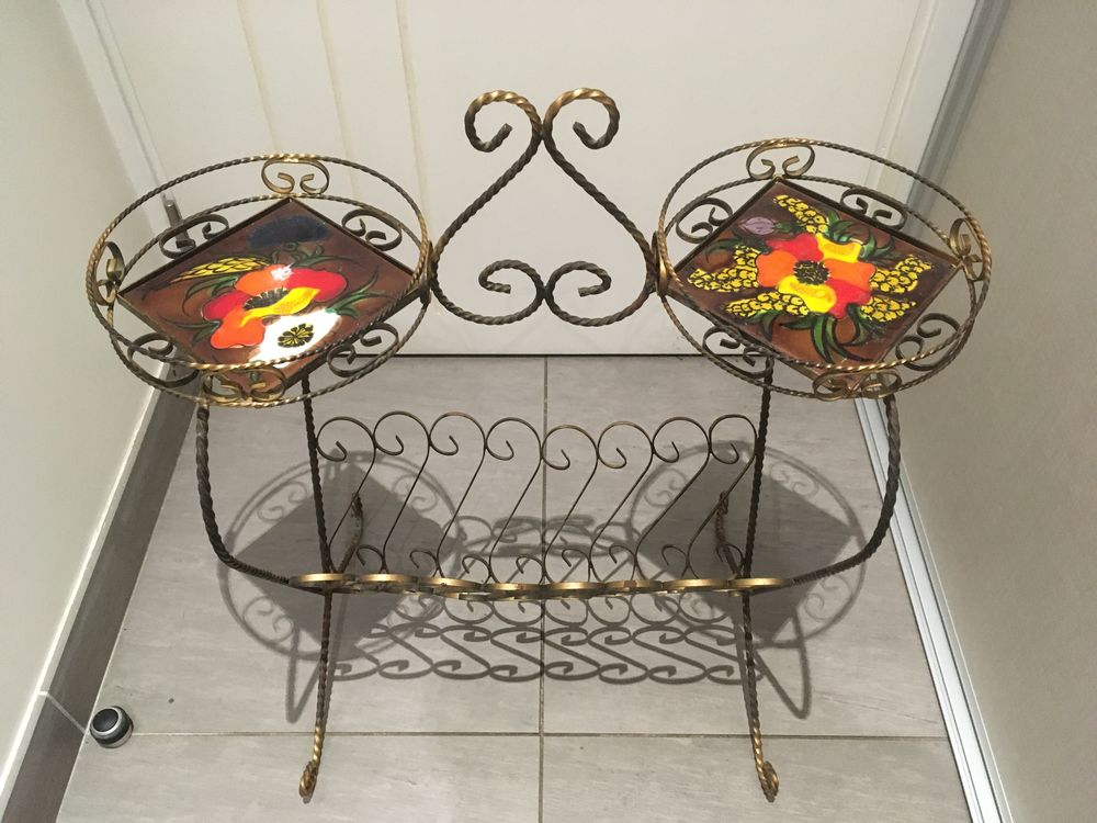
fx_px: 919
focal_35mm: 29
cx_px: 548
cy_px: 412
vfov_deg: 48.2
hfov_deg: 61.7
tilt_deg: -49.8
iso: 200
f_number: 2.2
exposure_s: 1/25
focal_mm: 4.15
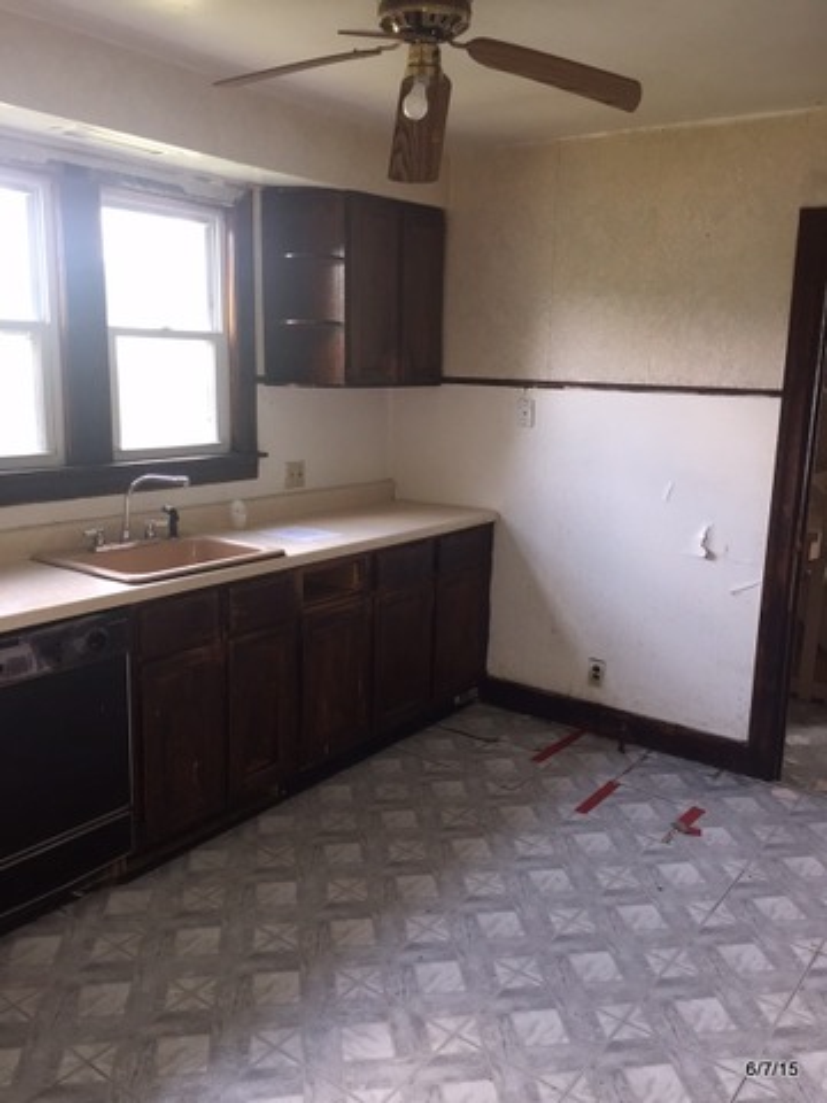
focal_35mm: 29
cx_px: 414
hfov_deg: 48.2
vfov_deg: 61.7
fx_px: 924
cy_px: 552
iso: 64
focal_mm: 4.15
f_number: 2.2
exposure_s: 1/30
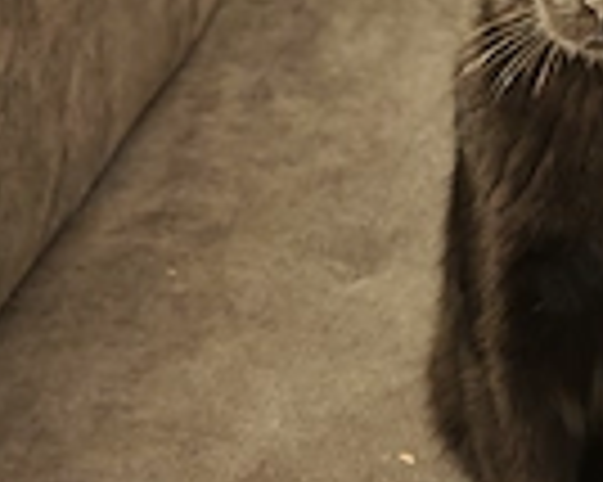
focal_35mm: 187
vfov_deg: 8.3
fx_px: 3335
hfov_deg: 10.3
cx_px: 518
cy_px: 279
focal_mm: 8.71
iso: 3200
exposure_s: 1/9.09
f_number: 1.67
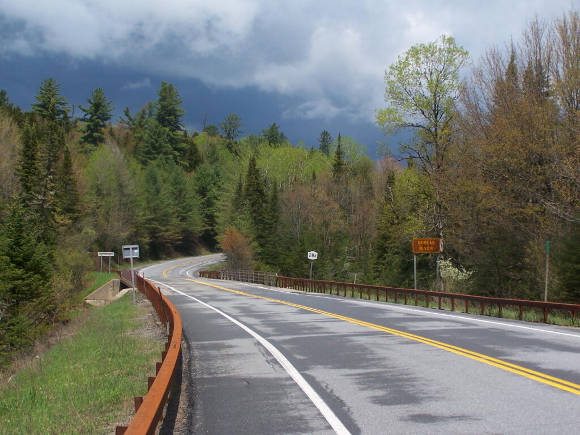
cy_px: 218
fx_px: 1123
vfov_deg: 21.9
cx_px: 290
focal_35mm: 67
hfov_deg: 29.0
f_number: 4.5
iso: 80
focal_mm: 11.1
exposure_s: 1/800
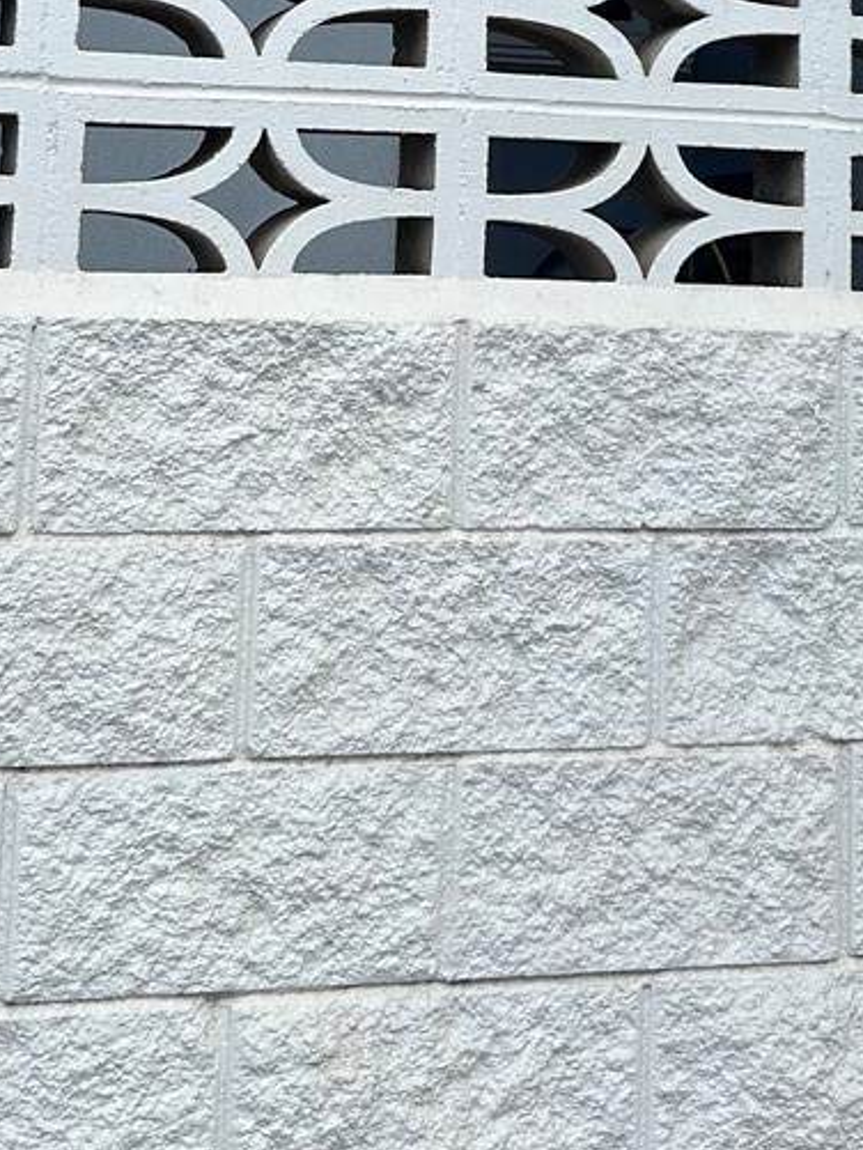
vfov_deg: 22.1
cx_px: 606
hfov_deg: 17.7
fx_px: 2758
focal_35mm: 83
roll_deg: +0.6
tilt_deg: +13.0
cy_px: -165
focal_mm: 5.7
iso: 50
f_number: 1.5
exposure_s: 1/4115
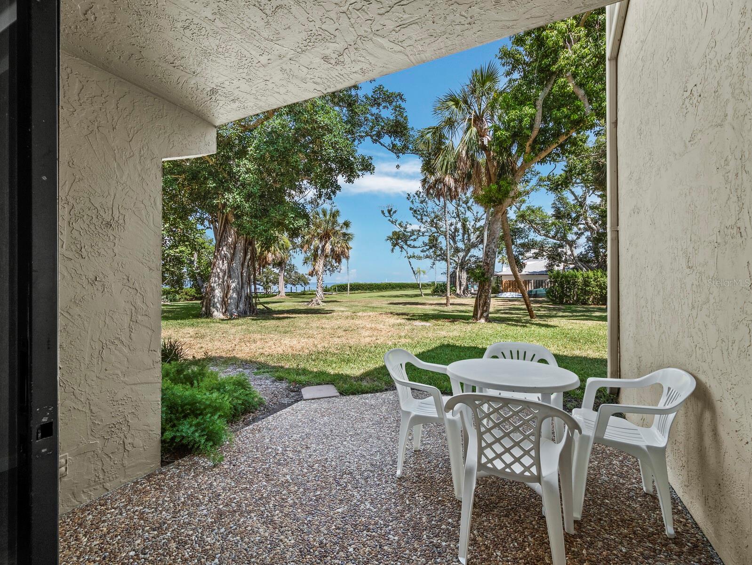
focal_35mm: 16
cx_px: 376
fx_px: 348
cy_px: 282
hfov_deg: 94.5
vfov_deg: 78.2
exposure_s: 1/50
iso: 400
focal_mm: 8
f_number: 11
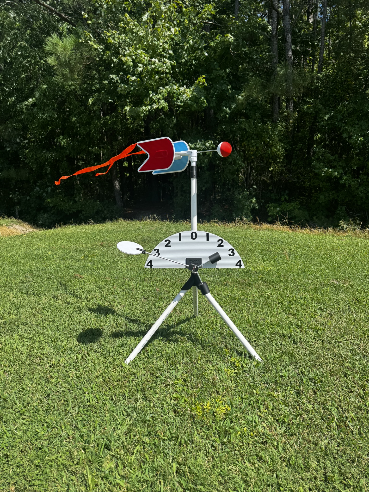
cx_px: 184
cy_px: 246
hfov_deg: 56.8
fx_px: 341
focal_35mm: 24
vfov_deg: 71.6
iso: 80
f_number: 1.78
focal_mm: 6.76
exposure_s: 1/2041
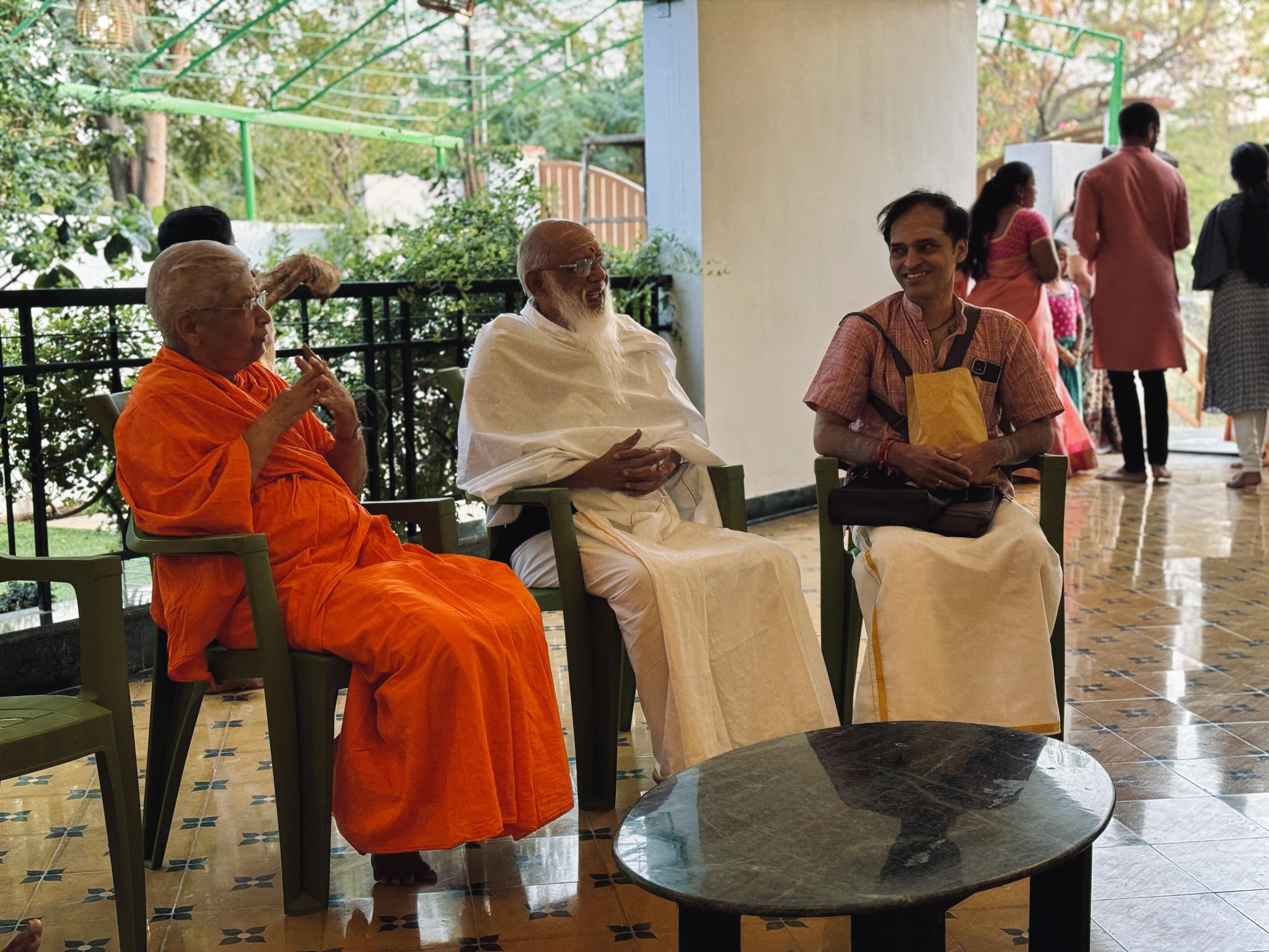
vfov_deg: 30.3
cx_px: 634
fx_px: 1760
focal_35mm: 48
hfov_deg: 39.7
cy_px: 476
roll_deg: +0.8
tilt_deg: -7.0
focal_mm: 6.86
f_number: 1.78
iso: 50
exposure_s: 1/50
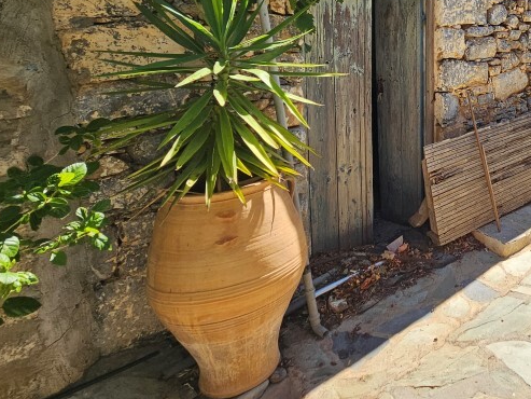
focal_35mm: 27
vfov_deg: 48.1
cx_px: 523
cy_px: 72
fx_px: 414
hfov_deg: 52.7
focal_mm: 2.2
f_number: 2.2
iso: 50
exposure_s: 1/1038
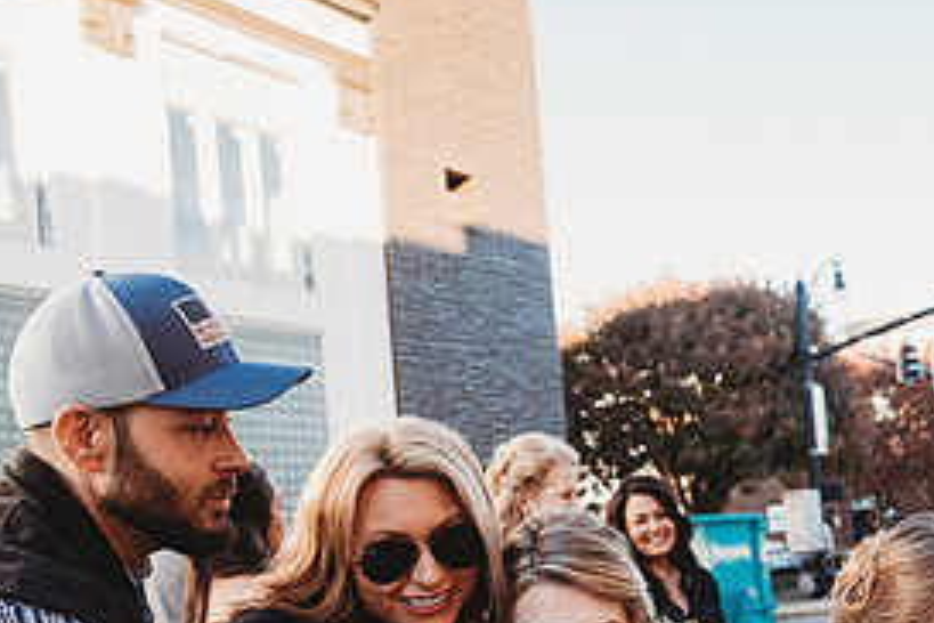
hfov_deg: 38.4
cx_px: 633
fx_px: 1323
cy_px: 560
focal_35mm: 51
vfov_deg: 25.7
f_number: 4
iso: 250
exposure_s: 1/400
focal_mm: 24
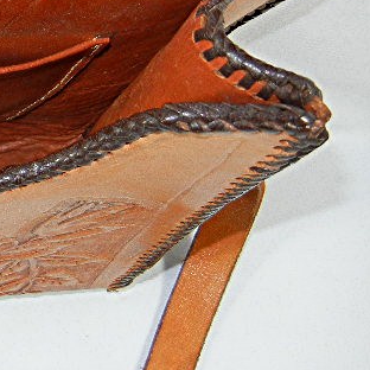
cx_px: -234
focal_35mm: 87
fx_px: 1052
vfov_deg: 19.9
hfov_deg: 17.3
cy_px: 115
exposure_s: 1/30
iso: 200
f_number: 3.5
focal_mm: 5.4
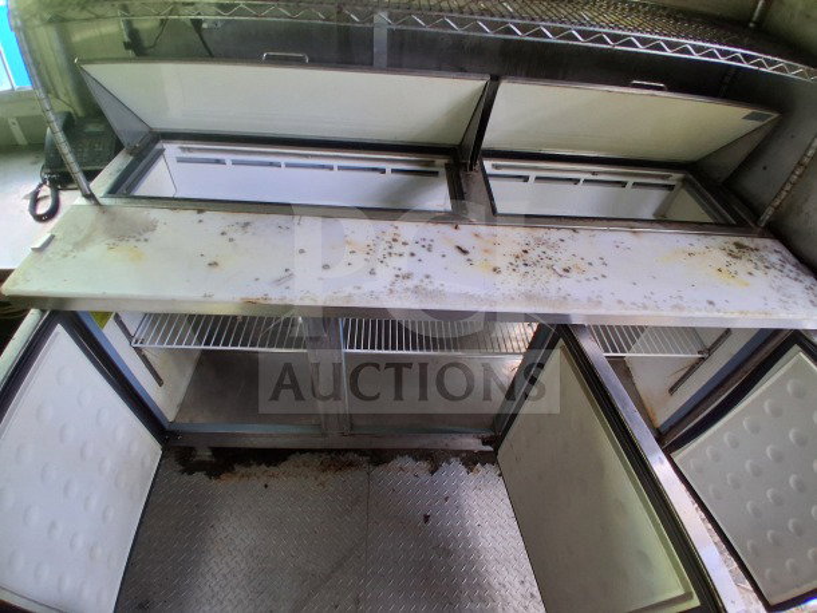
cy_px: 306
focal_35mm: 17
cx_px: 408
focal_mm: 1.4
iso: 125
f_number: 2.2
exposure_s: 1/40
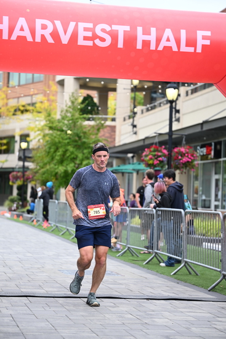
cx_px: 113
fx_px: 828
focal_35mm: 88
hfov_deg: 15.5
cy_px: 170
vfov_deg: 23.1
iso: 640
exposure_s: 1/2000
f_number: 2.8
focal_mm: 88
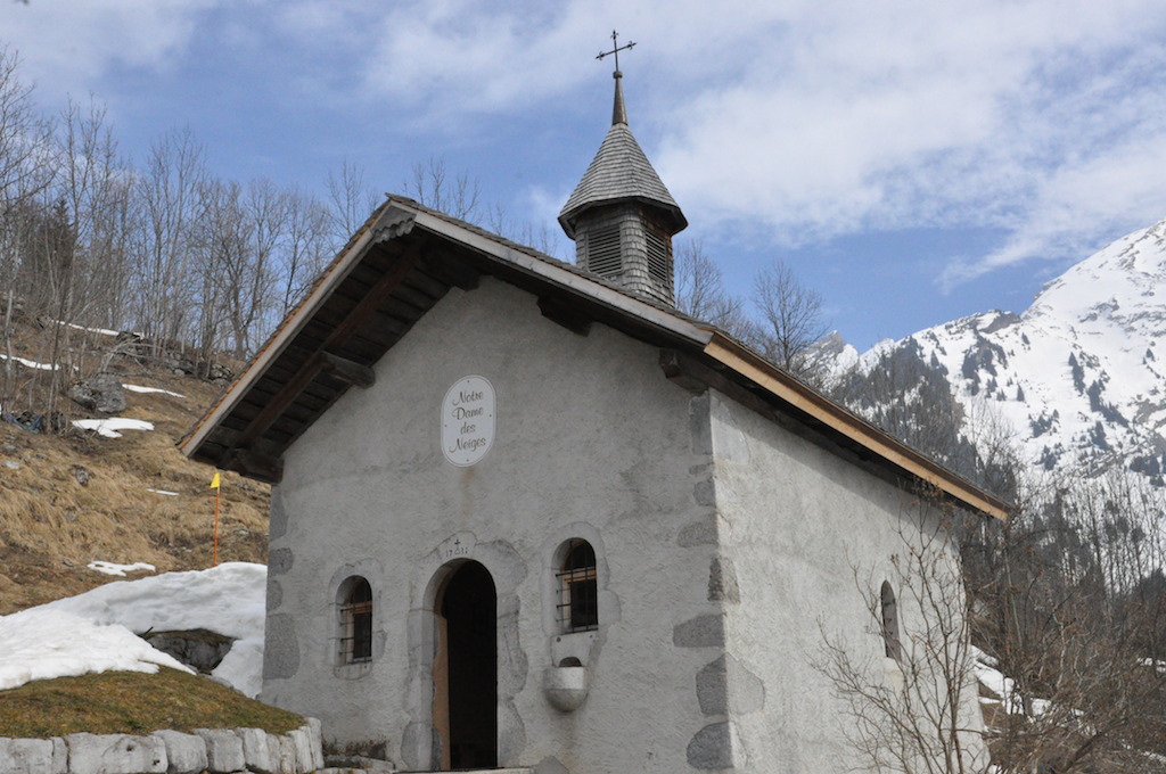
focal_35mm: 48
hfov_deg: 41.2
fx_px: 1553
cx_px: 583
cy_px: 387
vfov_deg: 28.0
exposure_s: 1/1250
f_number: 18
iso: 3200
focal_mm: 32
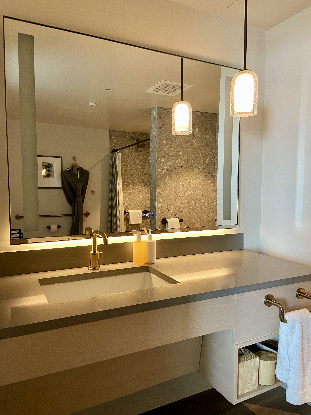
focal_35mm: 26
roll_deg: +0.5
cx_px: 156
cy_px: 208
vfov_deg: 67.3
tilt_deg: -3.1
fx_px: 311
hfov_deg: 53.1
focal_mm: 4.25
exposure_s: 1/60
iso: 160
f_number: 1.8
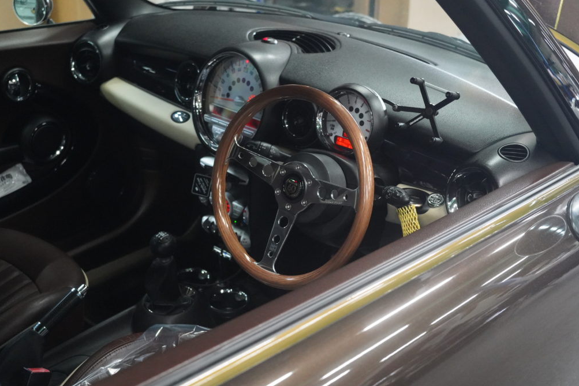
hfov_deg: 40.3
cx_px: 284
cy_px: 191
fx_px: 788
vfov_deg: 27.5
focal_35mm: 49
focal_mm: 48
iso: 12800
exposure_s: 1/80
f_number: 5.6
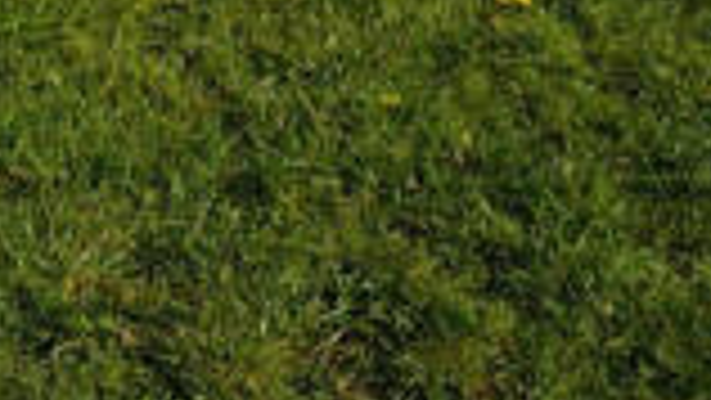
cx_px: 277
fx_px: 1961
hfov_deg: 20.5
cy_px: -515
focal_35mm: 104
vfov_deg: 10.3
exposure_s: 1/160
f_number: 11
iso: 100
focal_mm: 16
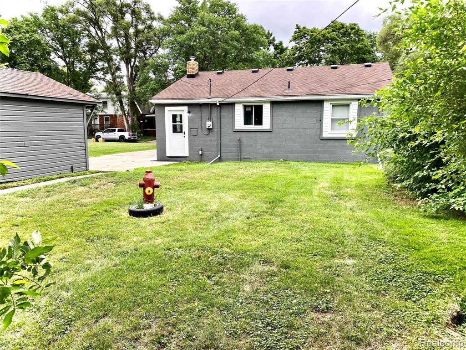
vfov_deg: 53.1
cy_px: 175
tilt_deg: -6.0
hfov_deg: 67.3
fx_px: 350
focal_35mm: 26
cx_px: 233
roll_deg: -0.2
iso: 32
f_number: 1.8
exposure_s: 1/178
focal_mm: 4.25
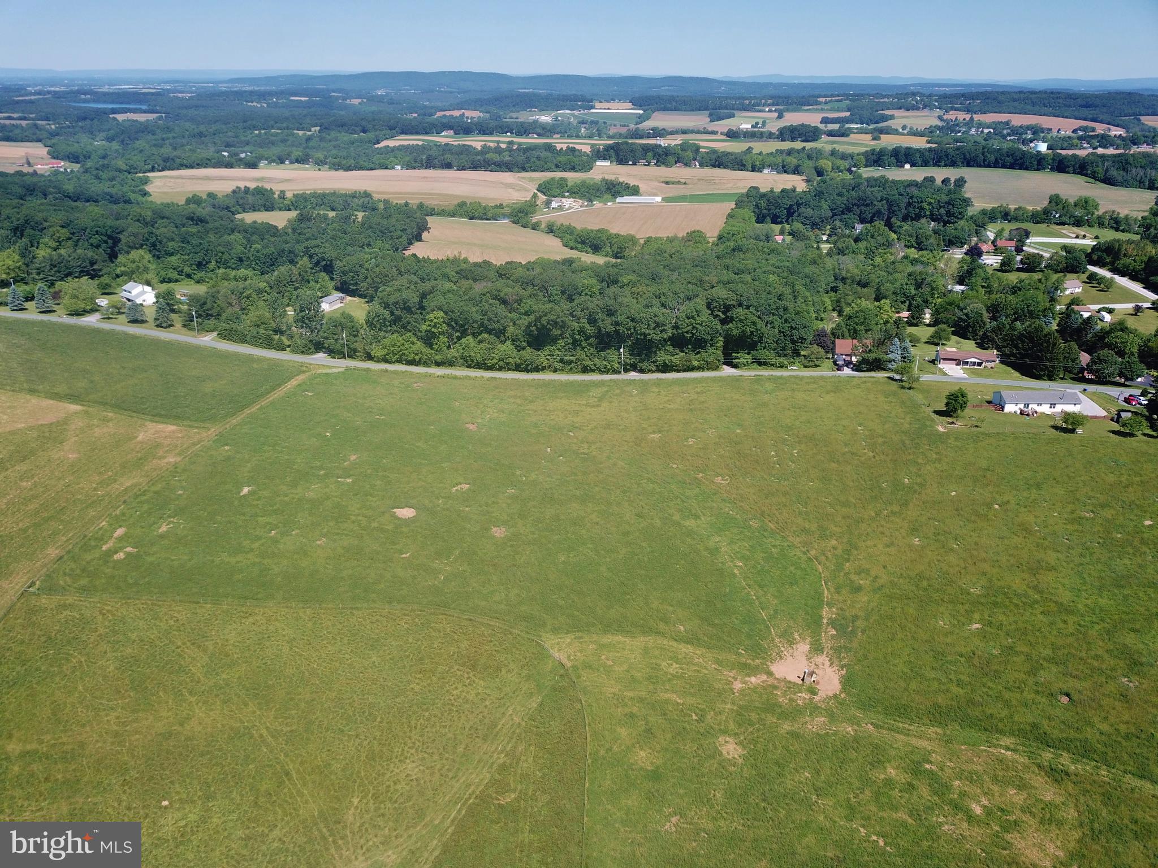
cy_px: 434
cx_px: 579
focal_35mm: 26
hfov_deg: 67.3
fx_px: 870
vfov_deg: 53.1
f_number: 2.2
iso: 100
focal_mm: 4.73
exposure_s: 1/1054
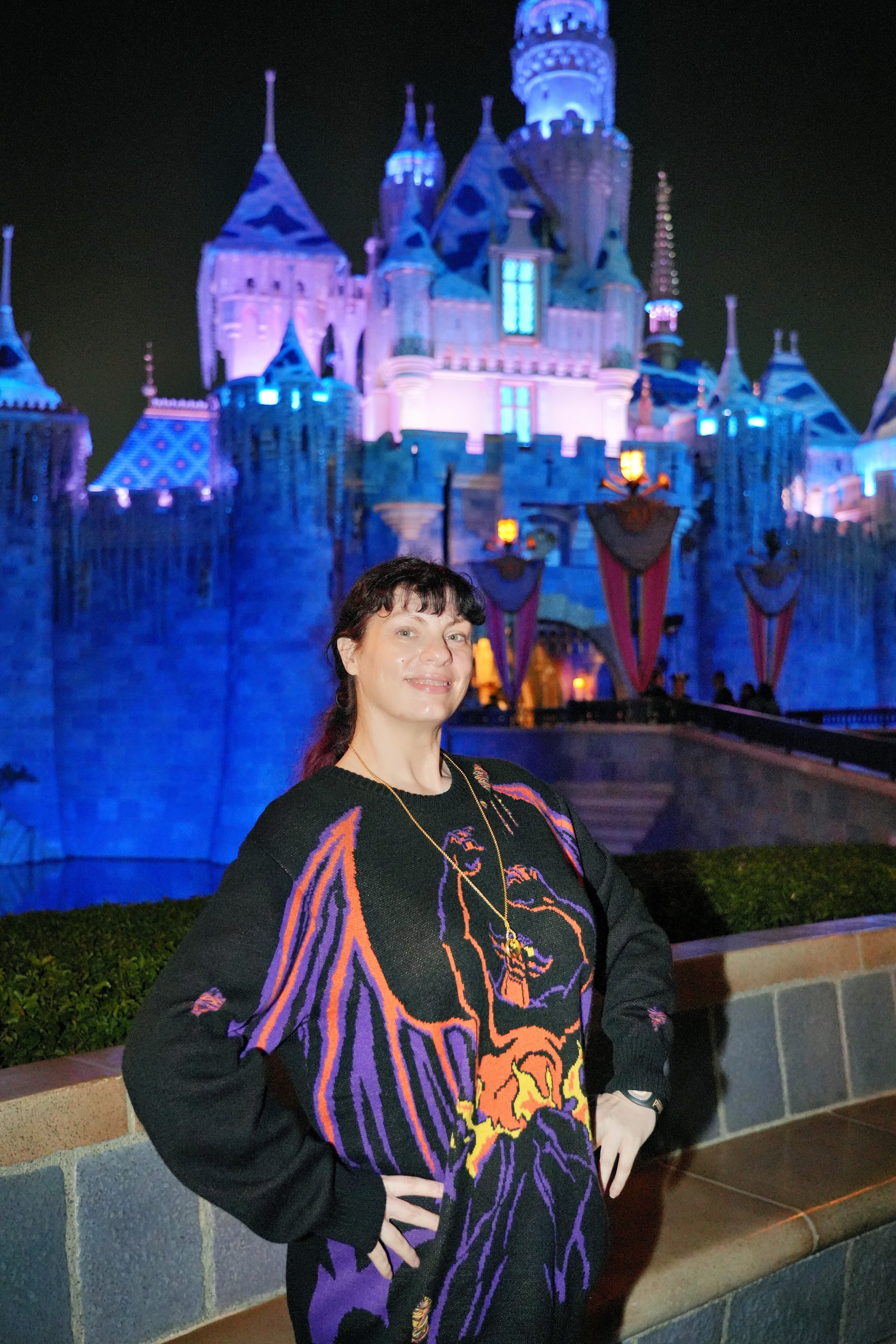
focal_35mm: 35
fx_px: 1307
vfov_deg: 54.4
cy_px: 672
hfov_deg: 37.9
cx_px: 448
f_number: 4
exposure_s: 1/60
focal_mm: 35
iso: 6400
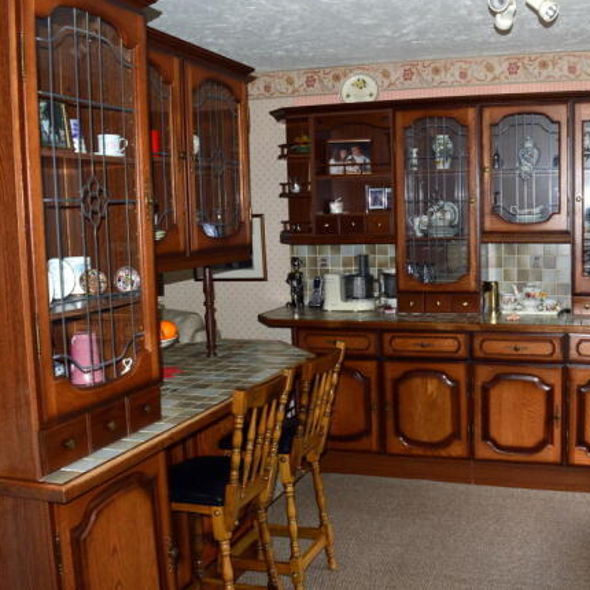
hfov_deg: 46.0
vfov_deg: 47.2
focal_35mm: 35
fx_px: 675
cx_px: 421
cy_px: 292
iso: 200
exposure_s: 1/60
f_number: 9
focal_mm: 18
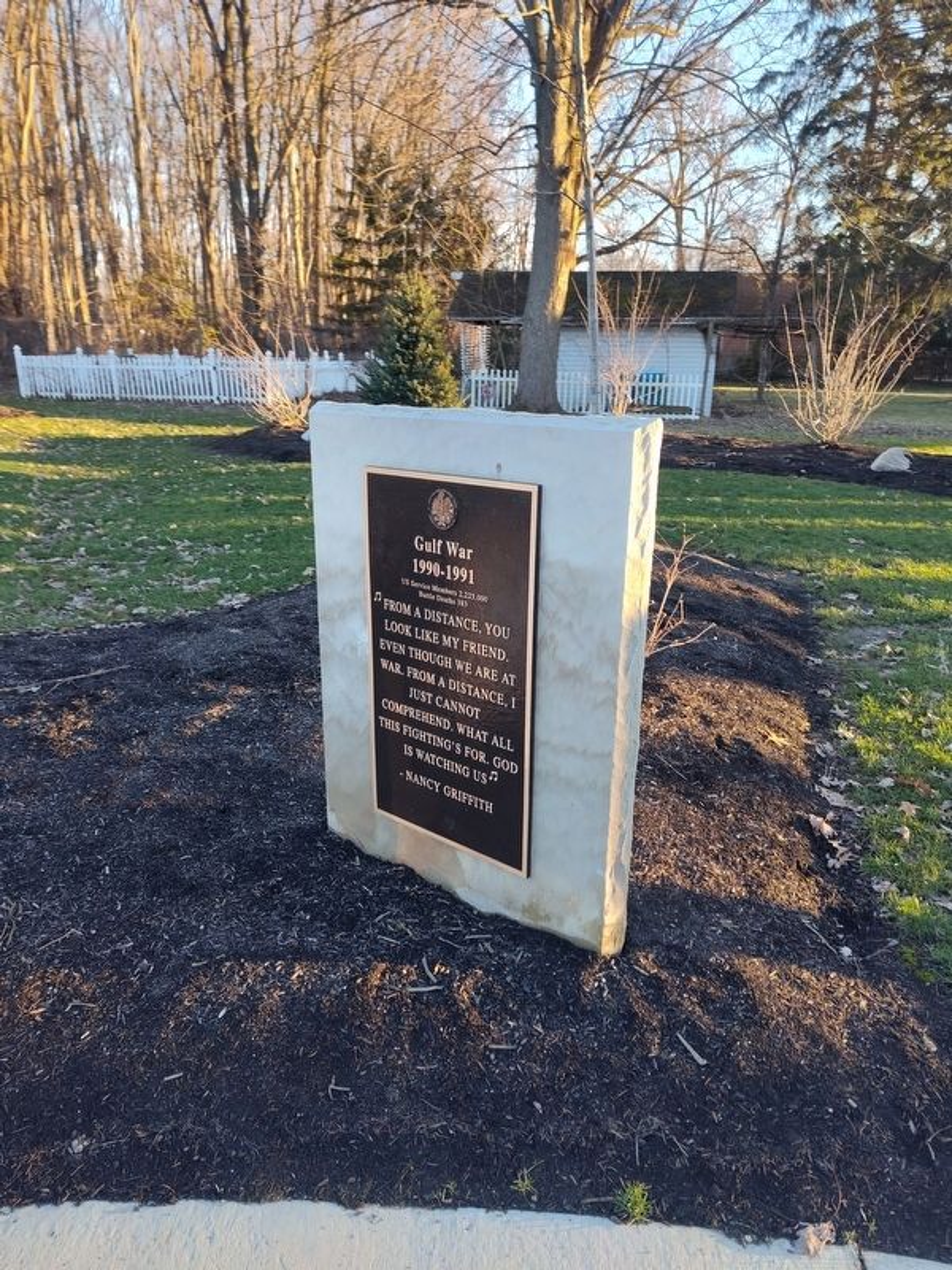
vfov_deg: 73.9
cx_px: 476
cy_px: 635
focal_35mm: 23
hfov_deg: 58.9
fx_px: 843
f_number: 1.8
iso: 120
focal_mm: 5.56
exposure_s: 1/120
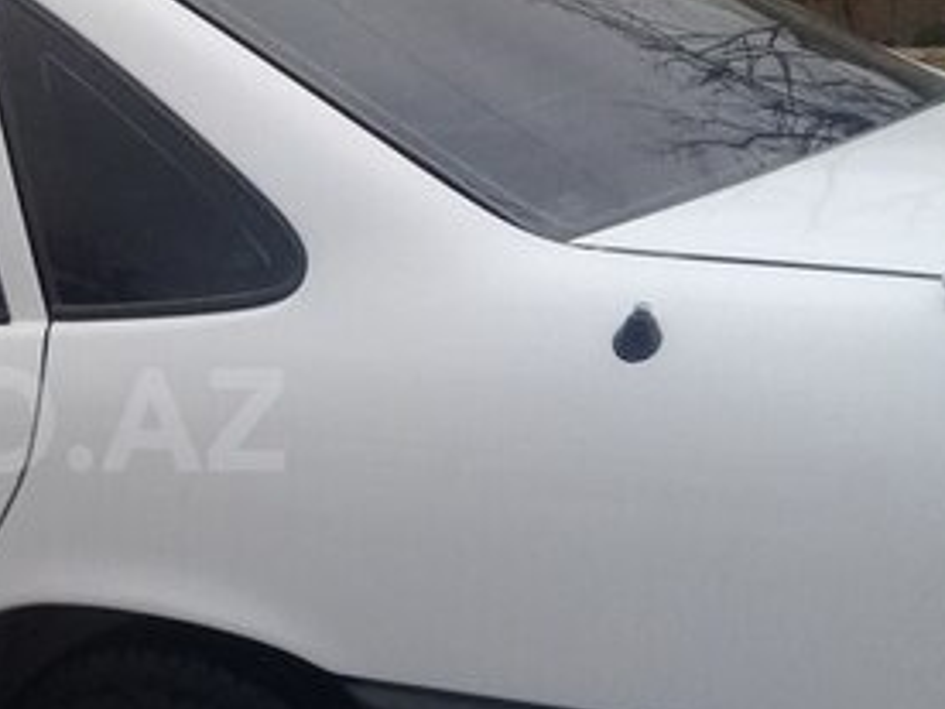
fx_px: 2020
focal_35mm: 74
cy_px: 420
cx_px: -65
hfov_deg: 24.7
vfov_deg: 19.9
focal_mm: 3.3
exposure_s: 1/120
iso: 100
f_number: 2.2
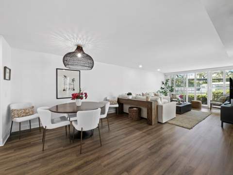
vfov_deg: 85.7
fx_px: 94
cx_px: 116
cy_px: 88
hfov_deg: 102.1
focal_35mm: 14
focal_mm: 7
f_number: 11
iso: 400
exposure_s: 1/2
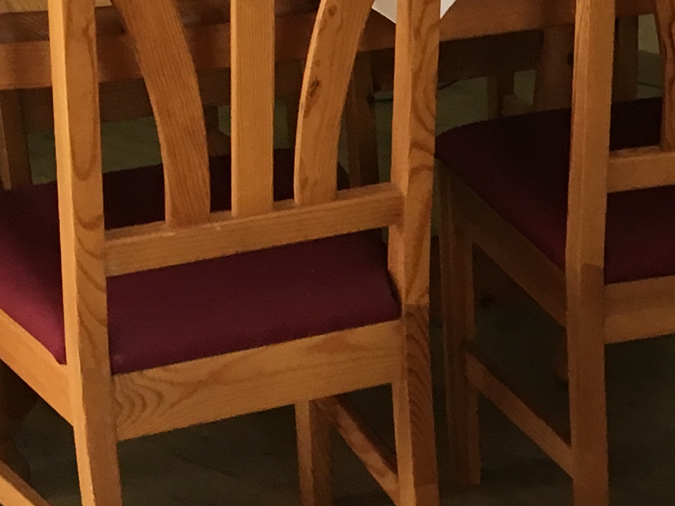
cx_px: 814
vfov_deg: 11.9
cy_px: 354
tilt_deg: -26.3
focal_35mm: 124
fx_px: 2418
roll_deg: -0.2
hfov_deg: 15.3
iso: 80
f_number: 2.2
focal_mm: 4.15
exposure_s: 1/33
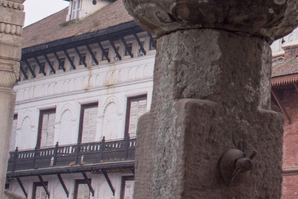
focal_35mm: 102
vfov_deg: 13.0
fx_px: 844
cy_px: -51
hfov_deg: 19.1
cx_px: 343
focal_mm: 22
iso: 800
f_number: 4.5
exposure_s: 1/100
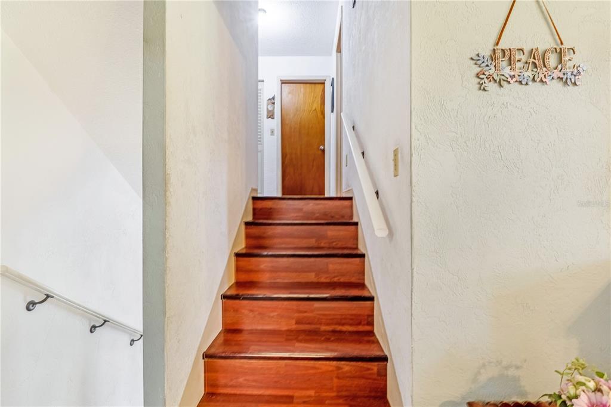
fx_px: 280
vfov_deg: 72.0
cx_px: 306
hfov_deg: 95.0
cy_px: 204
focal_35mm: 16
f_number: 9
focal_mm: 11
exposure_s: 1/30
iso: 250
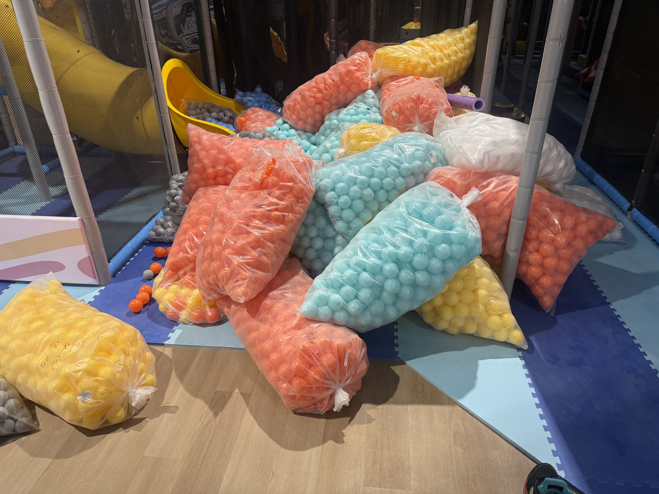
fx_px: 457
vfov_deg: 56.8
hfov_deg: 71.6
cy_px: 247
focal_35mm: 24
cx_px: 330
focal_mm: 6.76
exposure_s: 1/71
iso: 160
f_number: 1.78
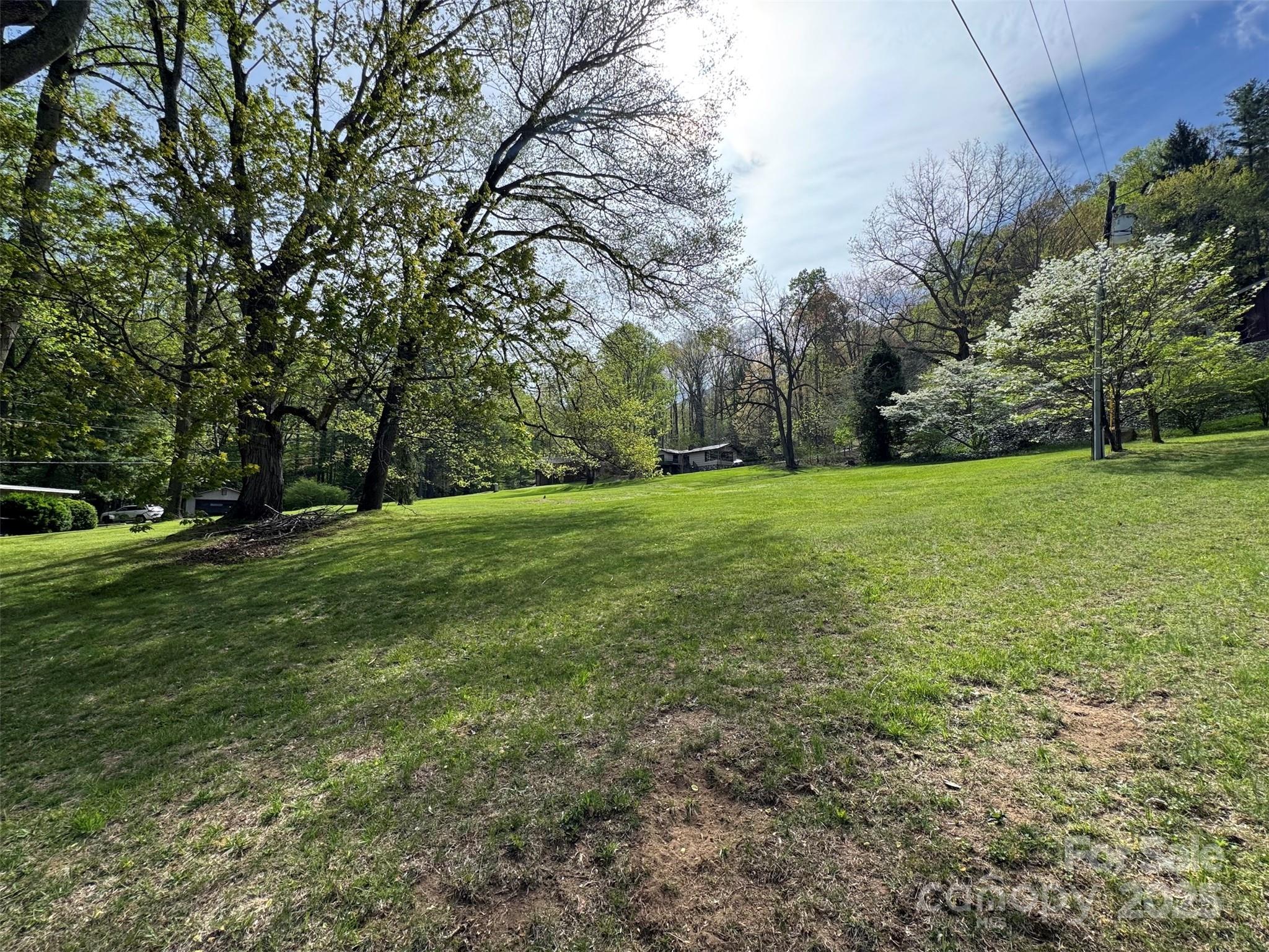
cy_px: 476
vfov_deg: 85.7
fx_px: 513
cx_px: 634
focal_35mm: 14
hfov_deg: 102.1
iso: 50
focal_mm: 2.22
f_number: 2.2
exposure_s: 1/720
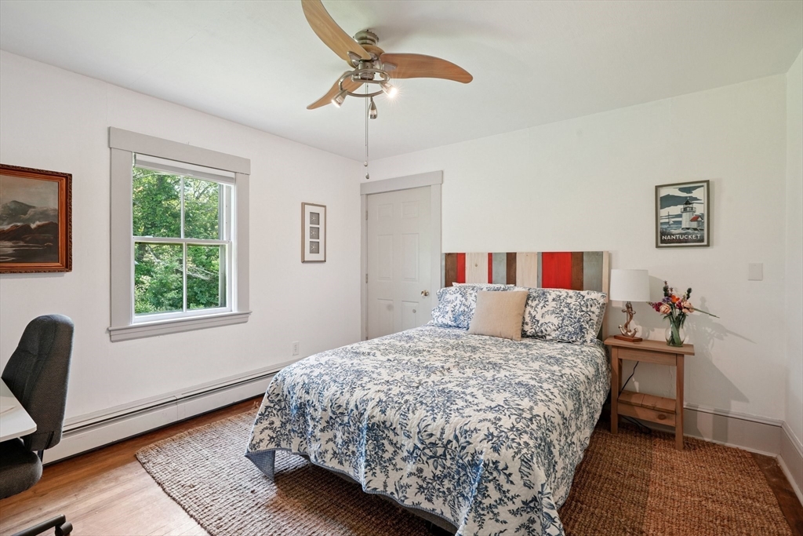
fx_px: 357
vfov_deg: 73.8
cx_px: 402
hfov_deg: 96.7
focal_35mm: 16
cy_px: 268
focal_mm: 16
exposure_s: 1/6
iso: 400
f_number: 11
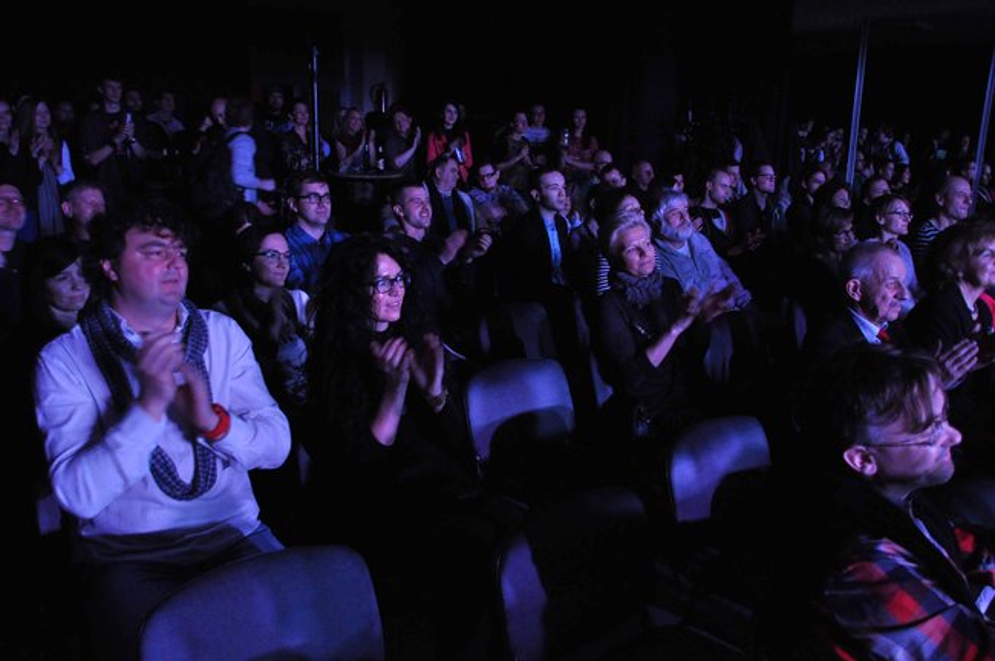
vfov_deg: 39.9
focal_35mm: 33
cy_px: 330
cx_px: 498
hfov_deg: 57.3
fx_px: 911
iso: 2000
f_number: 3.8
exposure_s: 1/30
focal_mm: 22
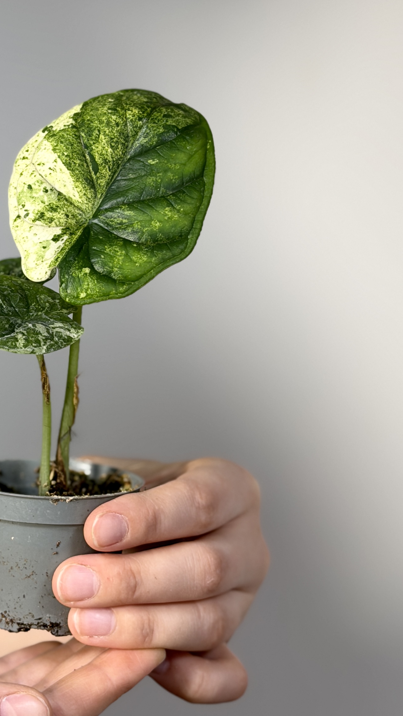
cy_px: 310
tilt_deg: -7.2
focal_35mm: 91
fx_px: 1729
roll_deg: -0.2
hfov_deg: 13.1
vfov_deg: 23.4
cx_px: 6
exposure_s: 1/100
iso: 64
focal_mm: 6.76
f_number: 1.78
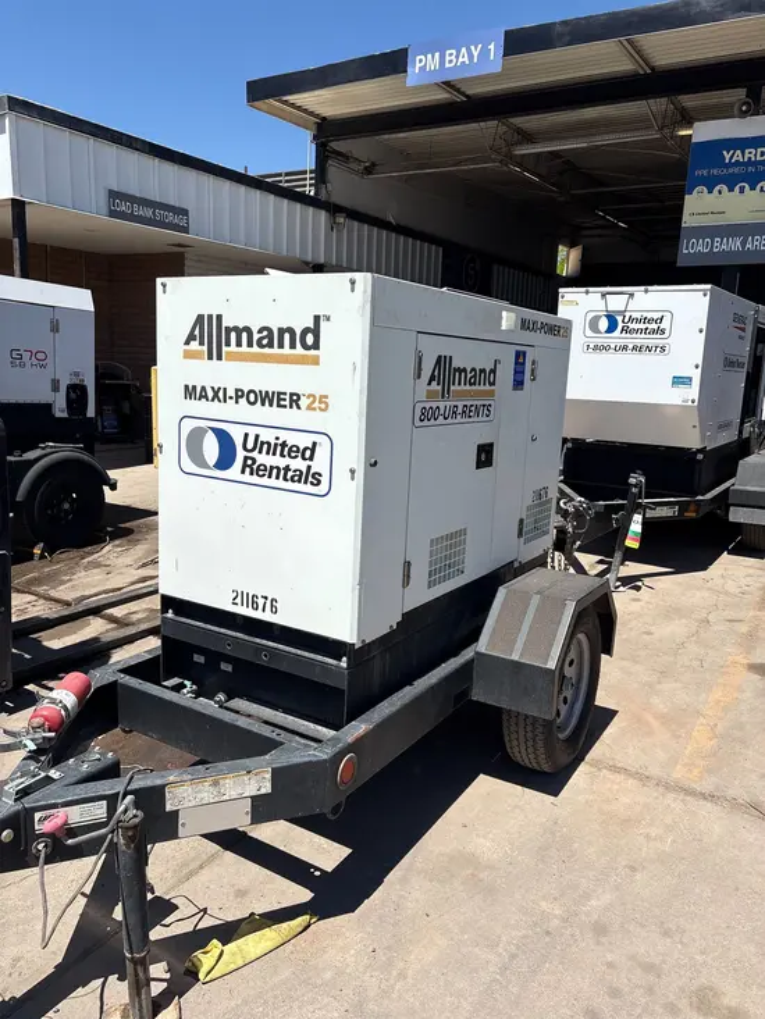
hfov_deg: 53.1
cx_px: 382
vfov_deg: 67.3
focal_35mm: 26
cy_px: 510
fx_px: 766
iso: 50
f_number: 1.6
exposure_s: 1/4608
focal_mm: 5.96
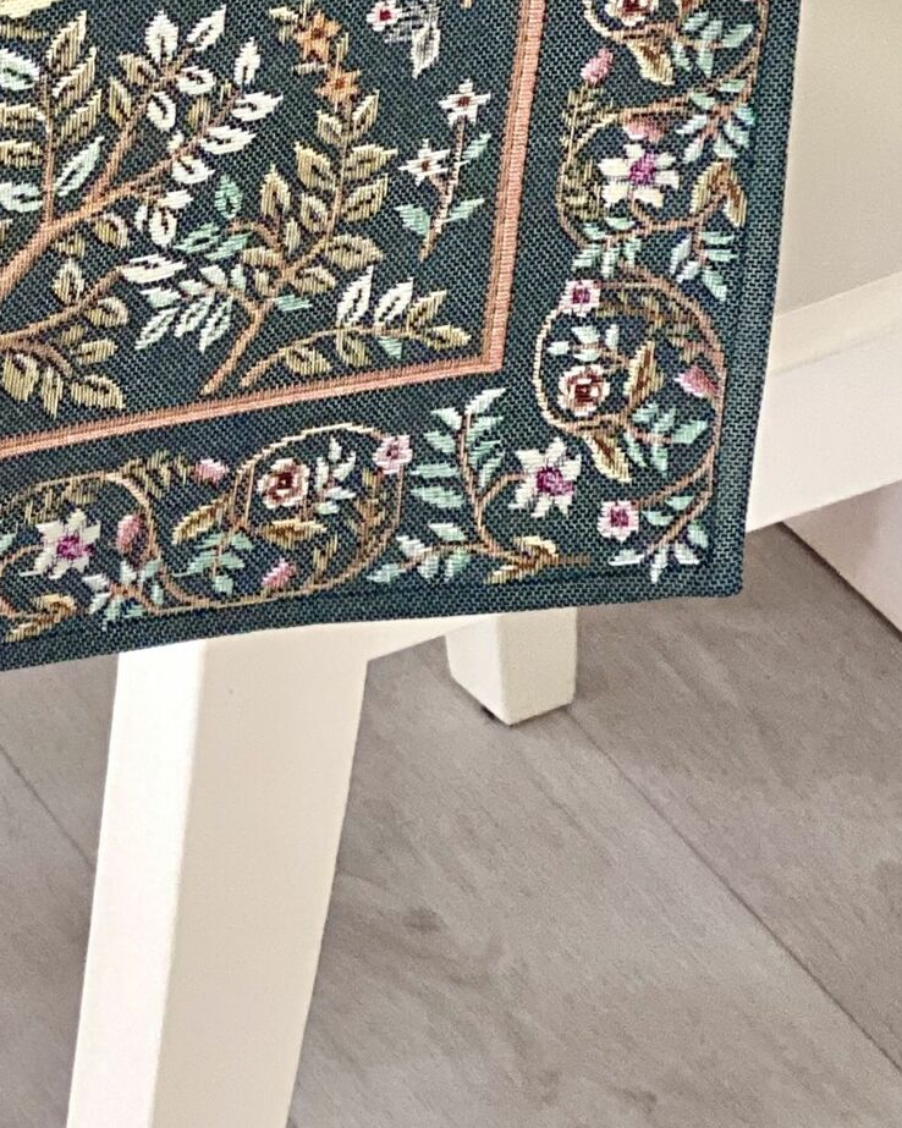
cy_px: -629
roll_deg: -2.1
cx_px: -420
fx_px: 5875
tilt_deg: -22.9
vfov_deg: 10.5
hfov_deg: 8.6
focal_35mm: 176
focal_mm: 6
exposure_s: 1/122
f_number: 2
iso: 160
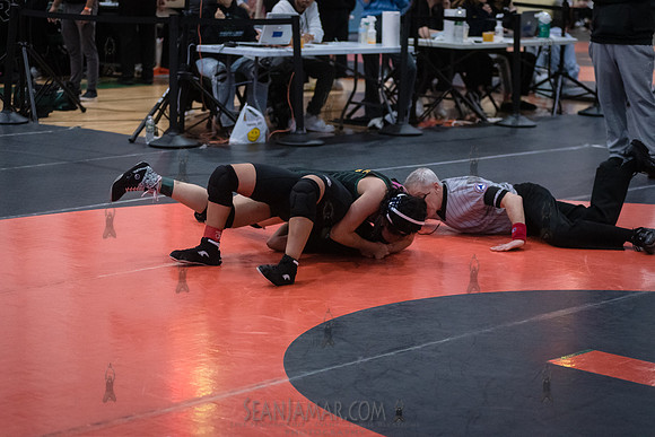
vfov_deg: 14.9
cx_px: 328
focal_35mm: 92
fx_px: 1674
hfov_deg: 22.1
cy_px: 218
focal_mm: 92
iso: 8000
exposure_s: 1/640
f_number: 3.5
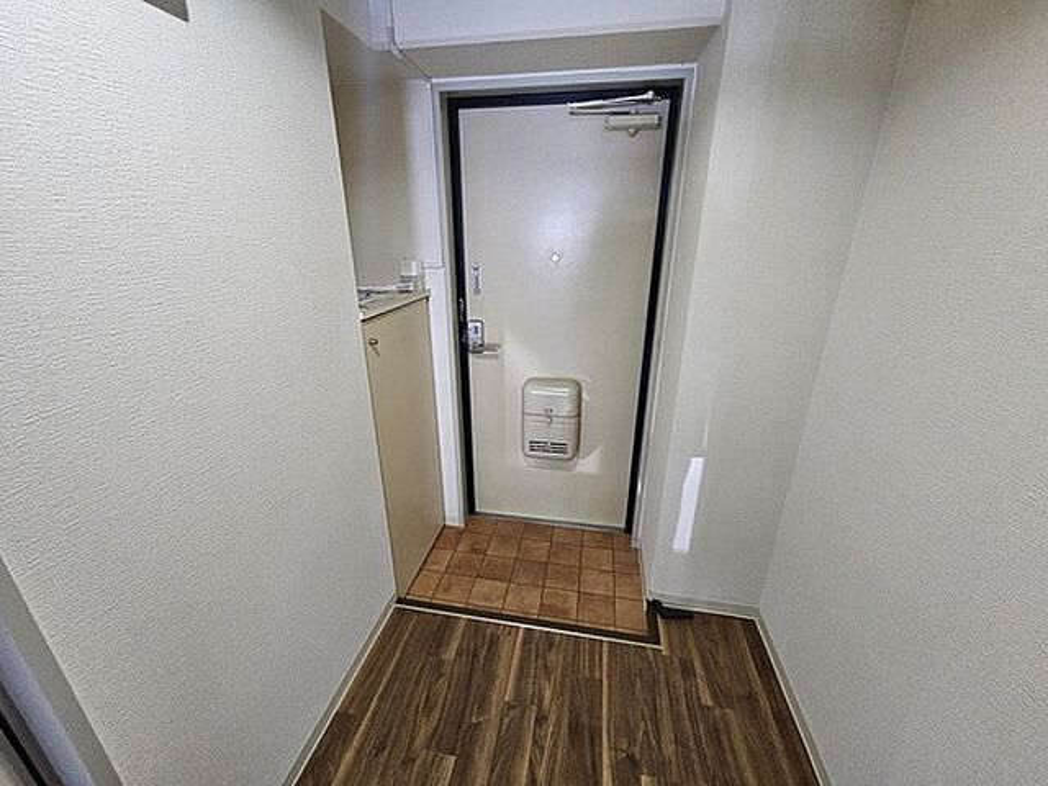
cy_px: 393
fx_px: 394
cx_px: 524
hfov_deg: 106.2
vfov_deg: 89.9
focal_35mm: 13
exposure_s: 1/60
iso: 400
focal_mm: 2.2
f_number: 2.2
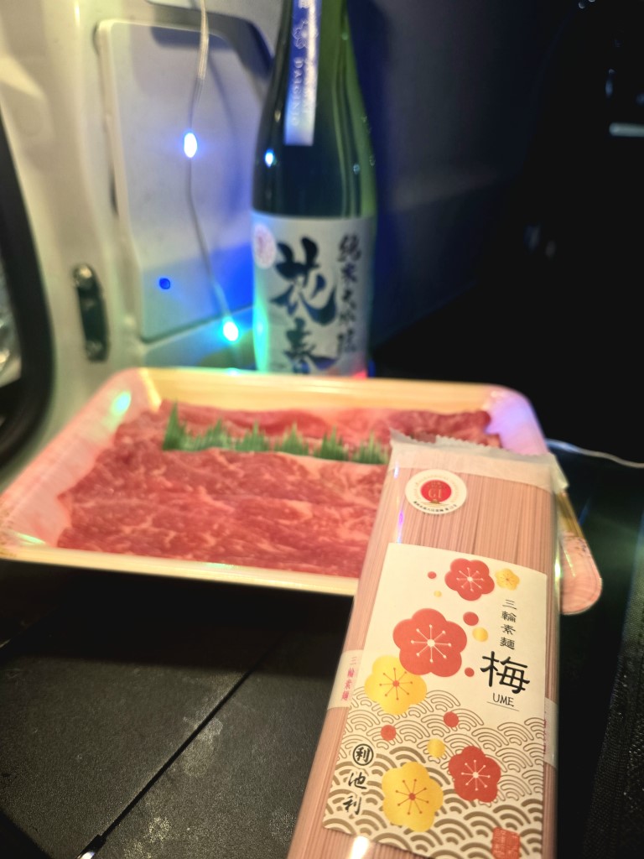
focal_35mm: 23
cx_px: 322
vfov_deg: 73.9
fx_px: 571
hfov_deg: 58.9
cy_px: 430
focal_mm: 6.3
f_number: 1.7
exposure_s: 1/39.5
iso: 320
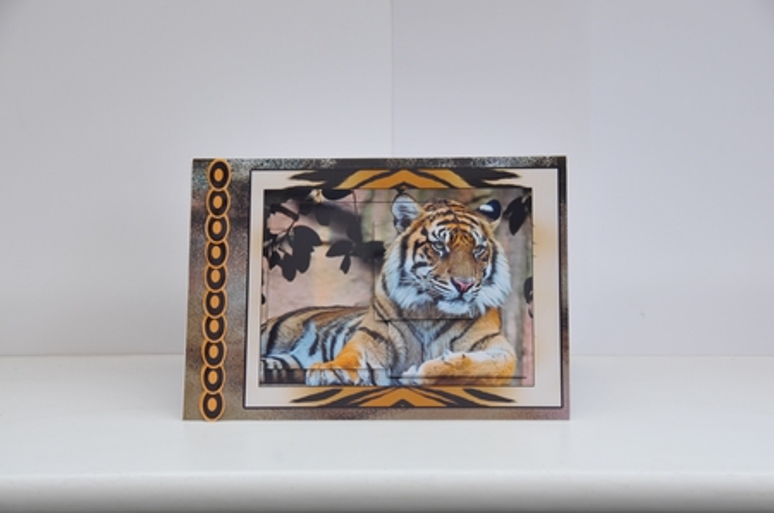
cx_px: 387
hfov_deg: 19.5
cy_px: 256
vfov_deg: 13.0
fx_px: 2253
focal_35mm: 105
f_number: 10
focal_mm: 70
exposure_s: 1/30
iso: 320
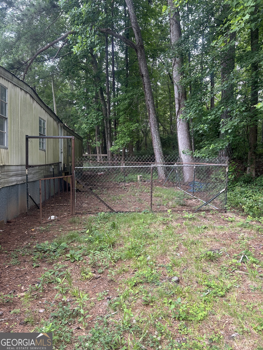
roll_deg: -0.2
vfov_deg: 67.3
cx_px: 132
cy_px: 175
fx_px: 263
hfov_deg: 53.1
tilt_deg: -2.1
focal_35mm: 26
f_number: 1.5
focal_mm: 5.7
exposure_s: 1/121
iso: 100
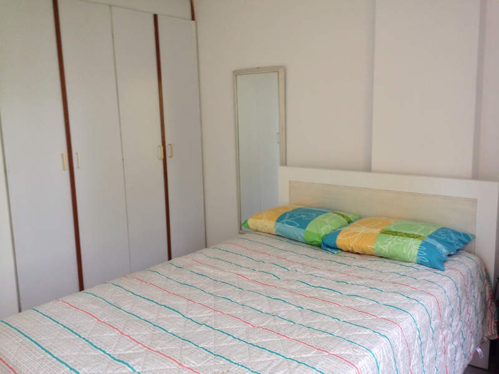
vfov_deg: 42.9
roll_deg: +0.2
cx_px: 250
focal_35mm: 33
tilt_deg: -13.1
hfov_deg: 55.4
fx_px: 476
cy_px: 187
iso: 64
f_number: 2.4
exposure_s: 1/20
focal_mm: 4.12
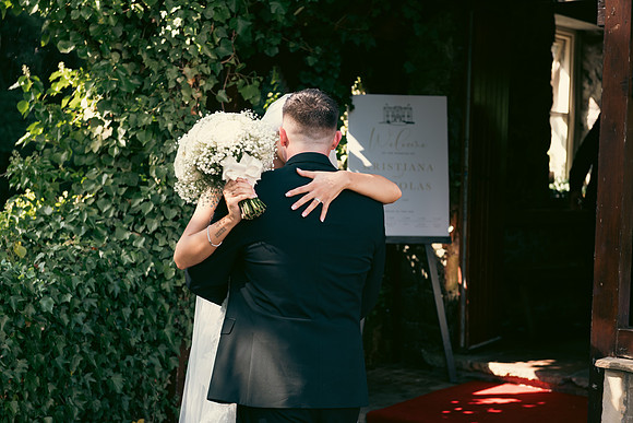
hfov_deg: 28.8
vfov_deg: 19.5
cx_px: 316
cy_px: 212
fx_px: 1231
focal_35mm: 70
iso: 160
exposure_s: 1/160
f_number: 5
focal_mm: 70
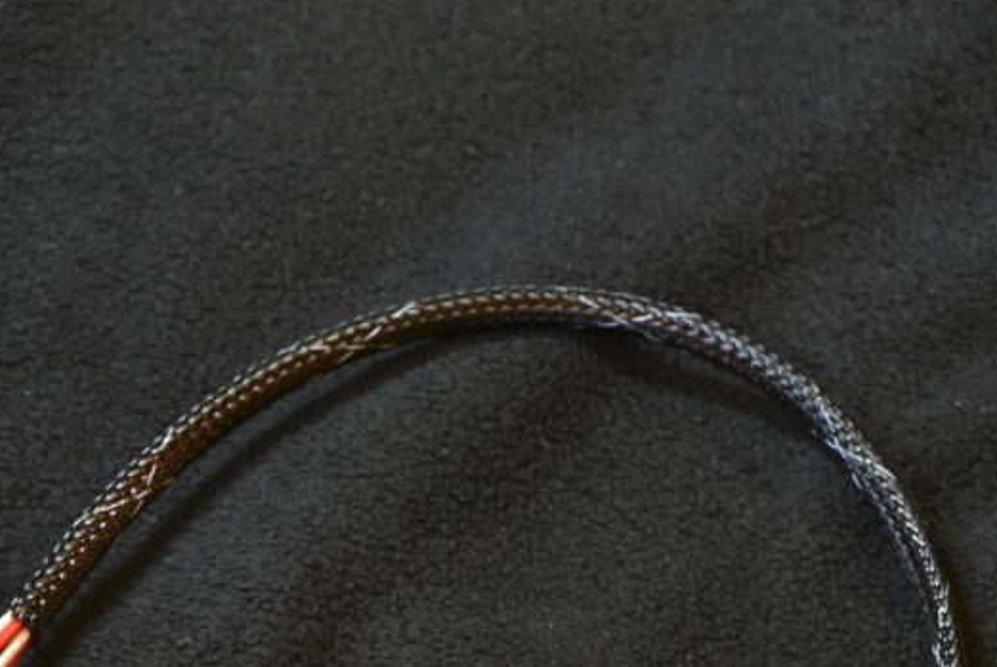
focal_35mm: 206
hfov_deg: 10.0
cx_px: 460
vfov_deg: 6.7
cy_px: 625
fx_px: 5710
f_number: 11
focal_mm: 105
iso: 9000
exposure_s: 1/125
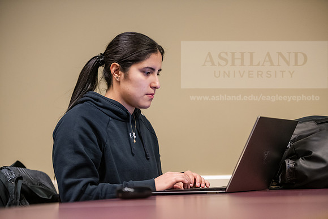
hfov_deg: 18.6
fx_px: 1002
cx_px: 164
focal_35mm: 110
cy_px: 110
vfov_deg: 12.5
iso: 2500
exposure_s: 1/200
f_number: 2.8
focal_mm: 110
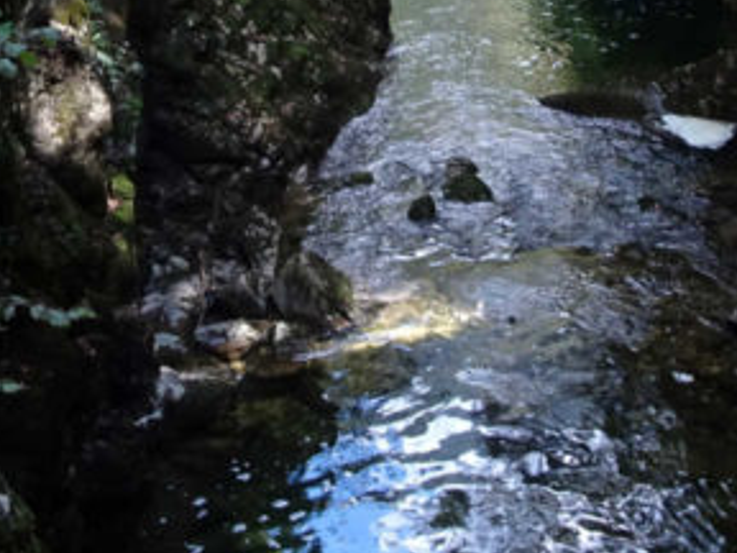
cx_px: 102
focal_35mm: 64
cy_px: -20
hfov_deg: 29.3
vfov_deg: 22.0
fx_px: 1363
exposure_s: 1/30
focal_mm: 4.1
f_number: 3.5
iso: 80
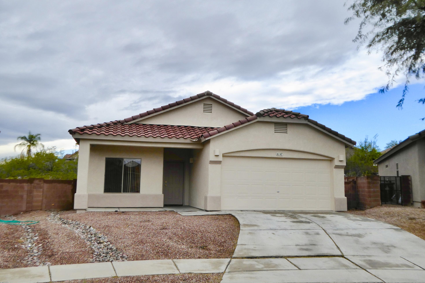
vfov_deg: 38.9
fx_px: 401
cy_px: 130
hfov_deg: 55.8
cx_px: 212
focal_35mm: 34
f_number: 3.5
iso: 200
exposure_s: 1/800
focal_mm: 5.4
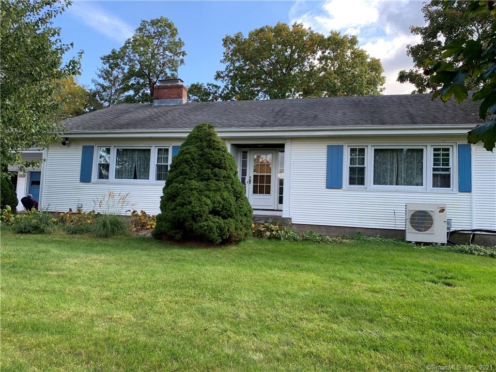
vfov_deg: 53.1
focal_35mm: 26
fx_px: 373
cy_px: 186
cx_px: 248
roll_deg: -2.9
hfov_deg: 67.3
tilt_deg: +5.8
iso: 25
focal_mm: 4.25
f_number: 1.8
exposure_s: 1/270
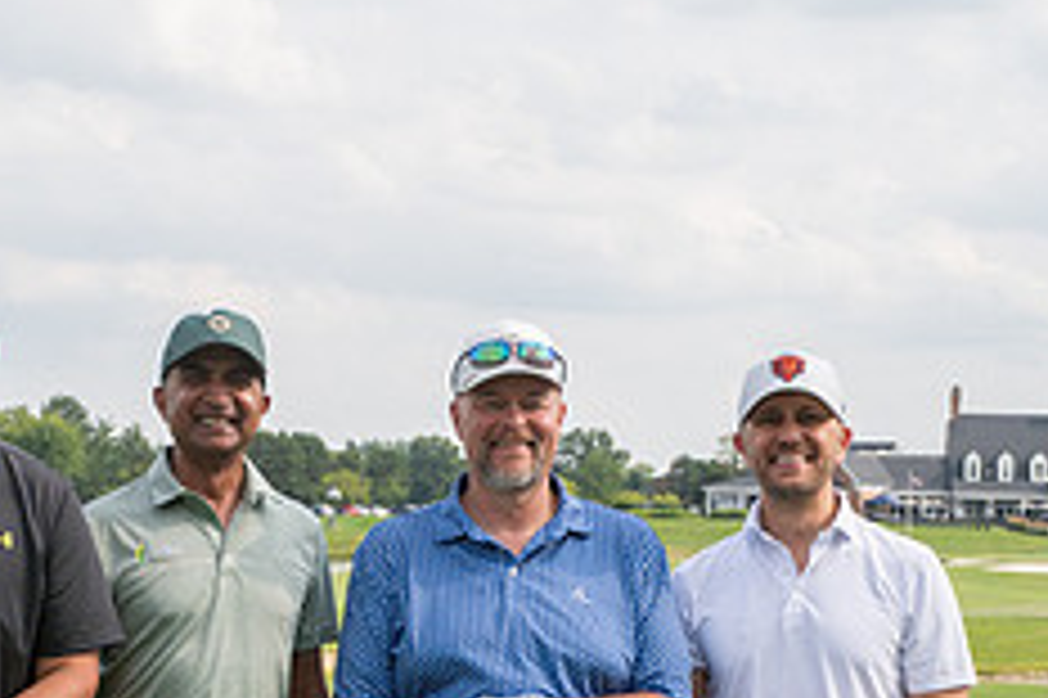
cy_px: 799
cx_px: 324
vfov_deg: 12.2
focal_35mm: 110
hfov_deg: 18.5
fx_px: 3200
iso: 250
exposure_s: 1/800
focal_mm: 44
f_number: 6.3
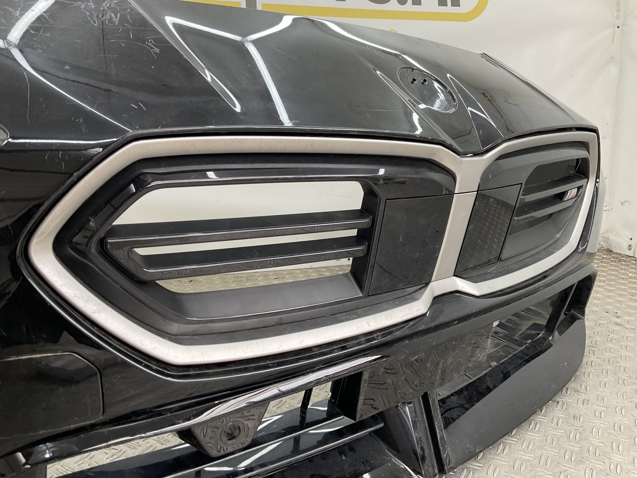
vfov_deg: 48.2
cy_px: 239
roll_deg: -0.8
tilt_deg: -14.3
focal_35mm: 29
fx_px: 534
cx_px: 318
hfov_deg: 61.7
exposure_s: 1/100
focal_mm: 3
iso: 32
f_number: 1.8
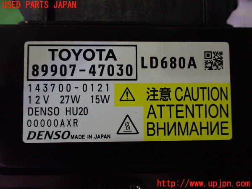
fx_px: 218
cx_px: 126
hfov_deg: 60.0
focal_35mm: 30
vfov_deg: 46.8
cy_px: 94
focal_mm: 5.4
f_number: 2.3
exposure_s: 1/80
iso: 800
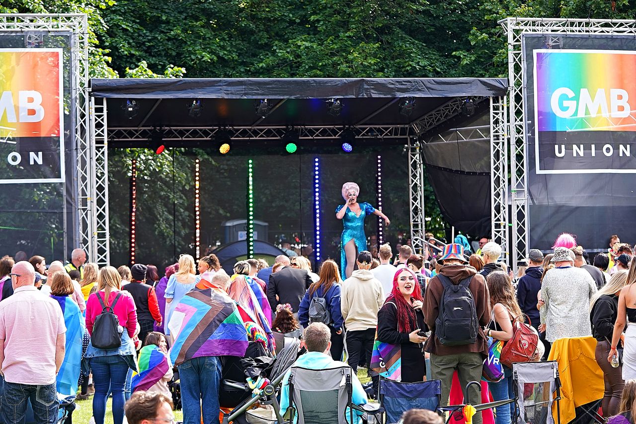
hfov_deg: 22.6
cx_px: 318
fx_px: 1590
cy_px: 212
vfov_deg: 15.2
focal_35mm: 90
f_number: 4
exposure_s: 1/400
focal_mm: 90
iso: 250
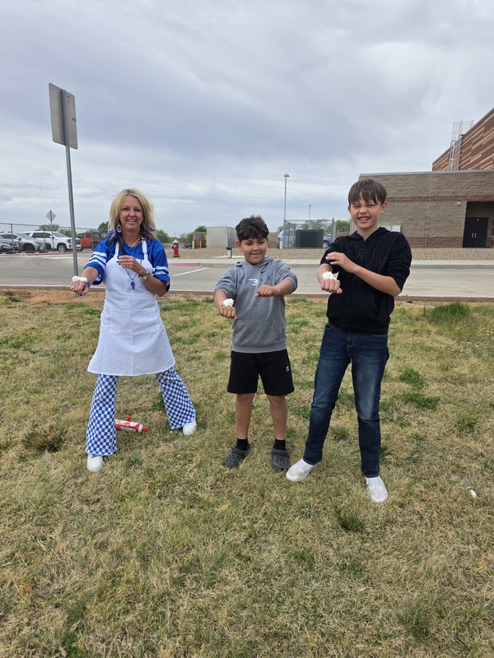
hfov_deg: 58.9
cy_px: 329
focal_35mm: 23
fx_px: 438
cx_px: 247
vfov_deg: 73.9
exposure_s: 1/6355
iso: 80
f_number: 1.7
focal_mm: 6.3
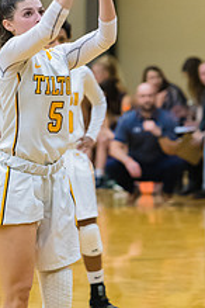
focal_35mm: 385
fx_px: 3288
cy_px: 197
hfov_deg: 3.6
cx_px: 27
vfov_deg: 5.4
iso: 3200
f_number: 3
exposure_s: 1/400
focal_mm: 125
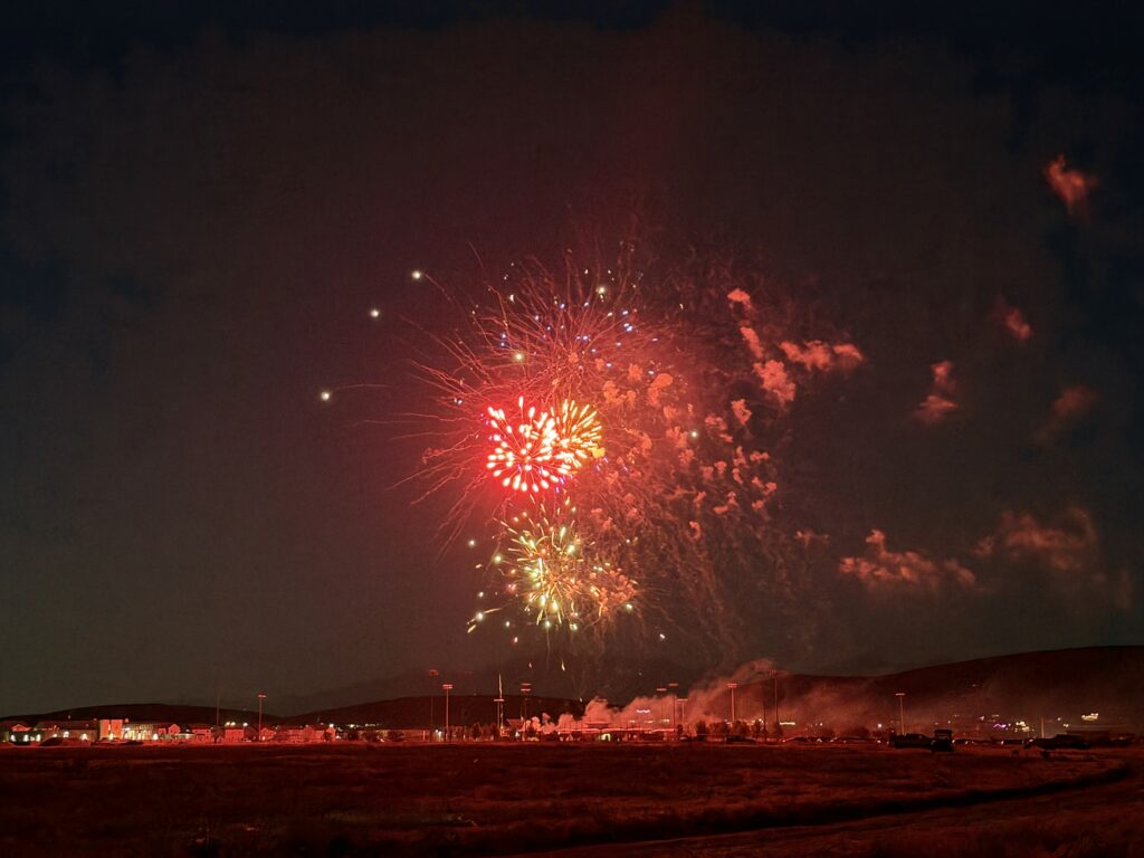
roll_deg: +0.1
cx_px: 572
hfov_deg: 39.7
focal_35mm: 48
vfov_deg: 30.3
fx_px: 1586
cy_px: 429
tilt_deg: +10.6
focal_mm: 6.76
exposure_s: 1/15
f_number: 1.78
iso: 5000
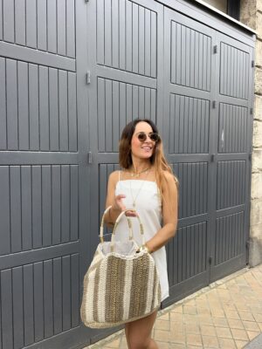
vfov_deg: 71.6
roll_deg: -2.5
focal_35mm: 24
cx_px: 131
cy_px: 174
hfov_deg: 56.8
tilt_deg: -0.5
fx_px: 242
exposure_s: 1/376
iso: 80
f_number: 1.78
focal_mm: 6.86
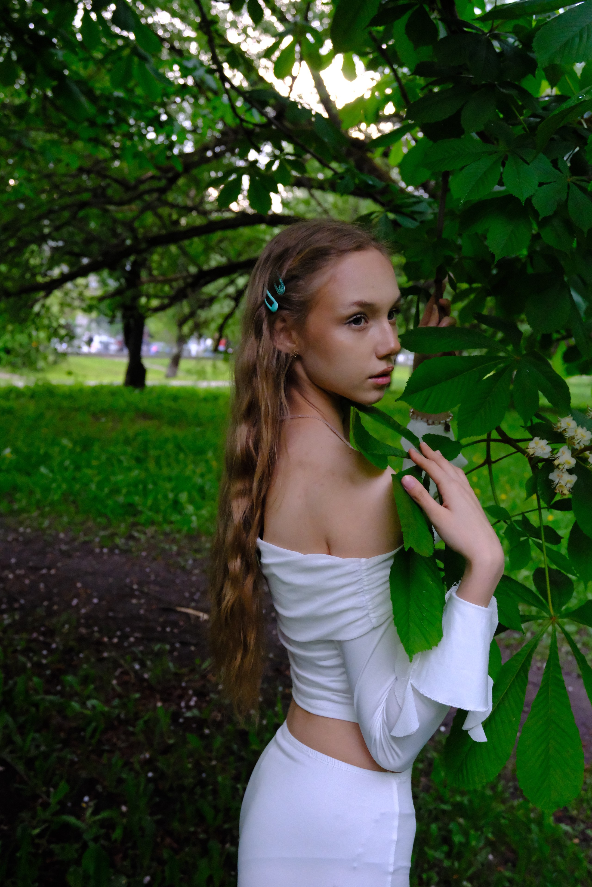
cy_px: 444
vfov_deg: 60.3
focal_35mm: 31
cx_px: 296
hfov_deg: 42.3
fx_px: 765
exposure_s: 1/1900
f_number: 3.2
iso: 6400
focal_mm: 20.8
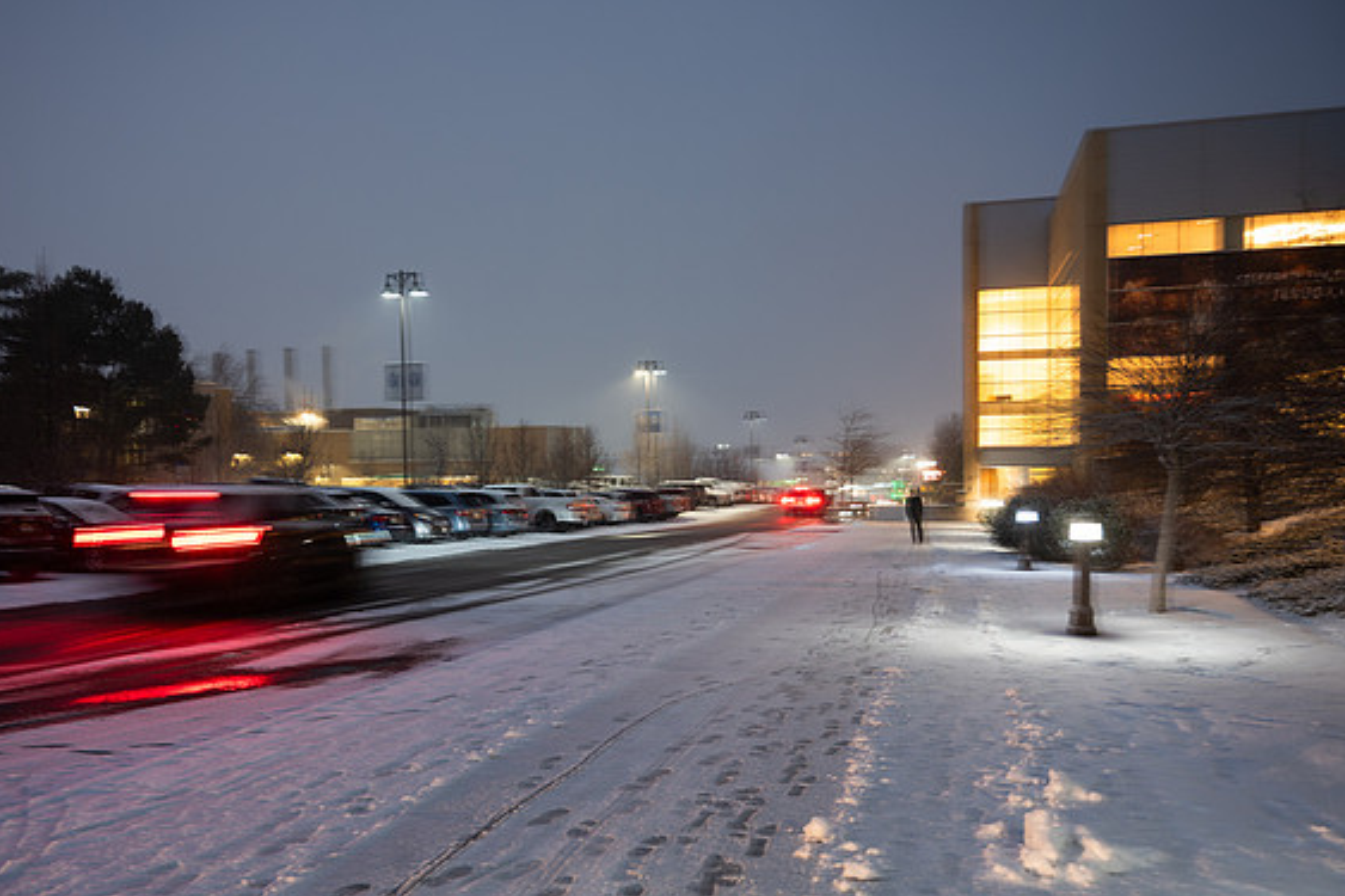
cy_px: 498
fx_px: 1158
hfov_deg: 60.1
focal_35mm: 31
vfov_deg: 42.2
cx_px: 584
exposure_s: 1
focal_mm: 24.5
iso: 80
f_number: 4
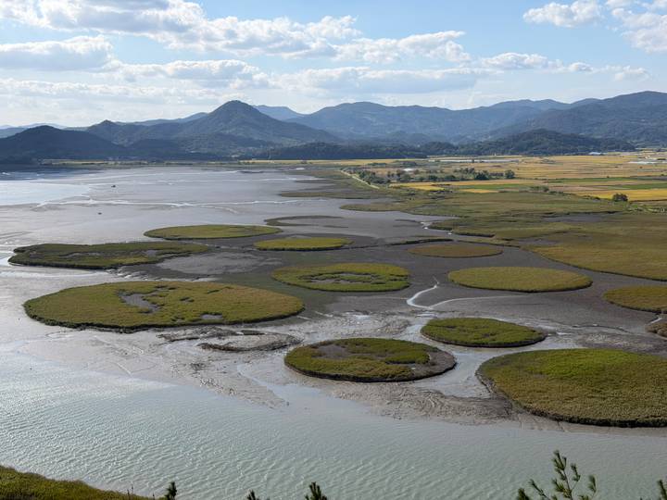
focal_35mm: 48
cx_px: 334
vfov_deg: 30.3
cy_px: 250
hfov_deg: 39.7
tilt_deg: -6.4
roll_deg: +0.7
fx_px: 925
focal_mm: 6.76
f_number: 1.78
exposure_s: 1/7143
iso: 80
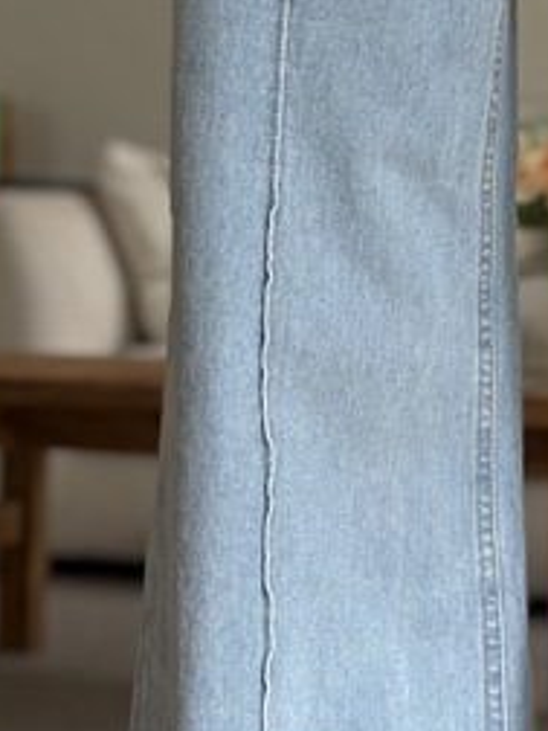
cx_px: 545
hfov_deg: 14.2
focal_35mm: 103
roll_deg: -0.5
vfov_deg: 19.0
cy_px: 218
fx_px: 2174
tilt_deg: +1.9
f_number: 1.6
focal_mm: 5.96
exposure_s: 1/122
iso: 125
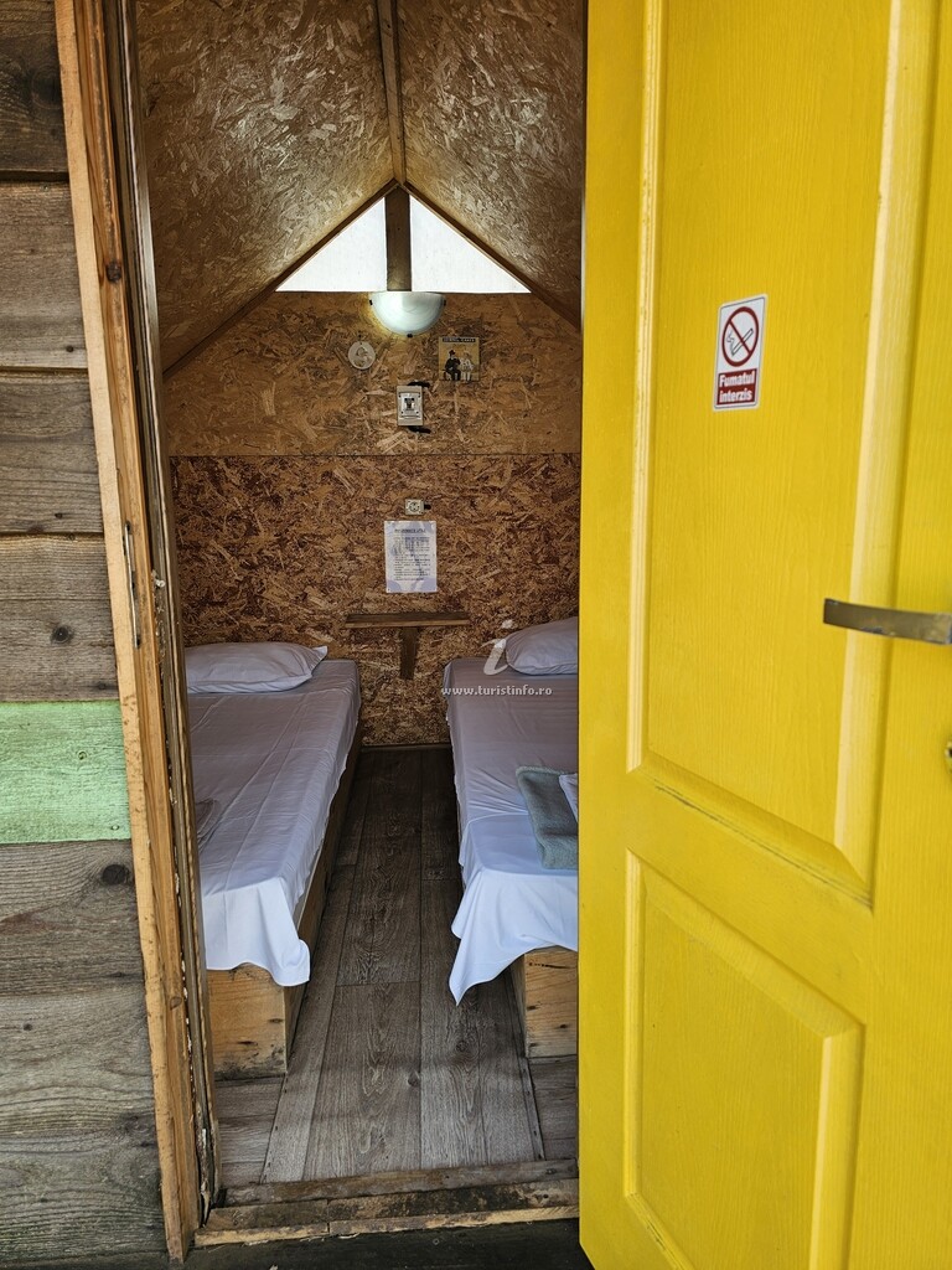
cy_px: 635
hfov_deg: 58.9
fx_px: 843
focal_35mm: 23
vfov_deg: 73.9
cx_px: 476
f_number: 1.7
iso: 12
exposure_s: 1/100
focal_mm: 6.3
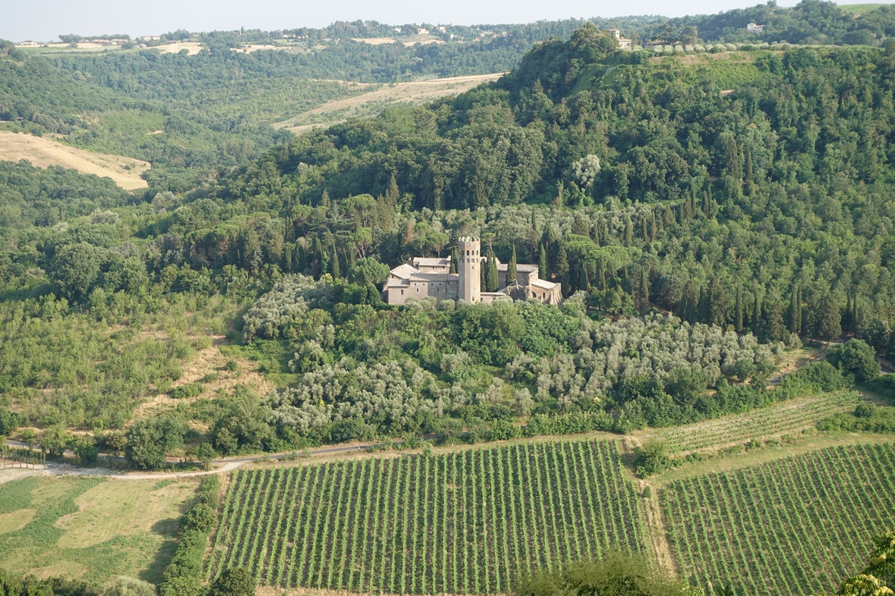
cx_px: 448
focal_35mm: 70
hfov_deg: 28.8
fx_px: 1740
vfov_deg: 19.5
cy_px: 298
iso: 125
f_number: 5.6
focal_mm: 25.7
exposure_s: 1/200
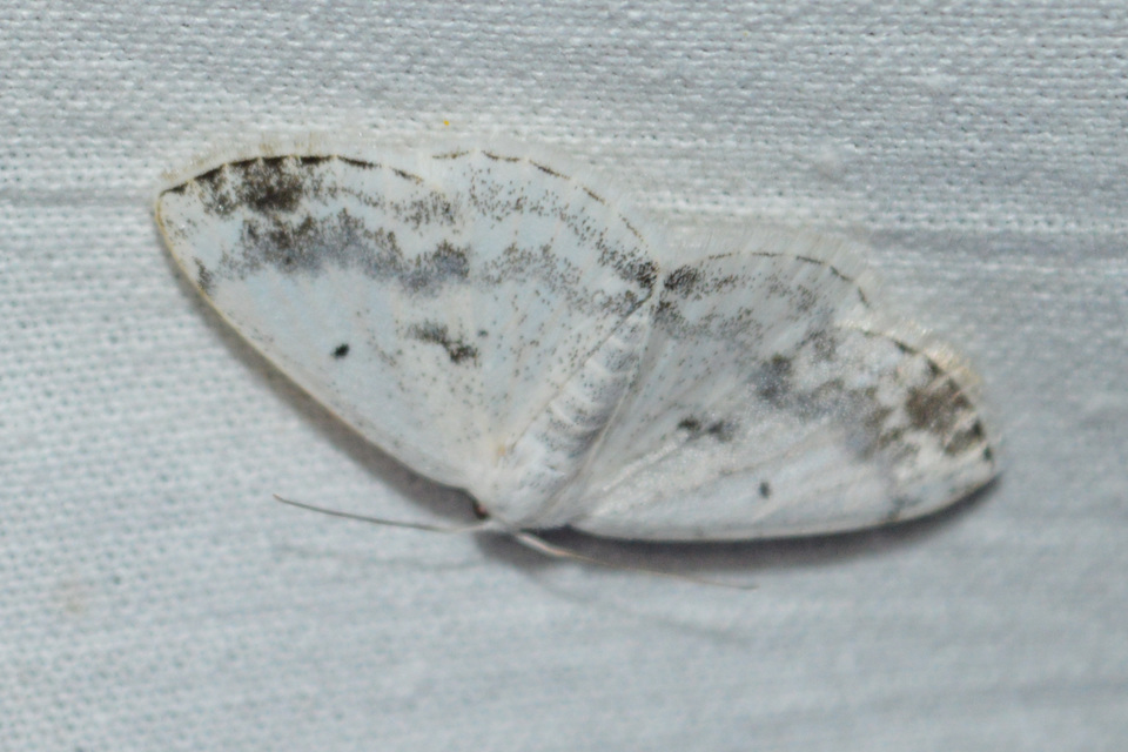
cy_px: 376
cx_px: 564
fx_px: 2585
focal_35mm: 82
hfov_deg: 24.6
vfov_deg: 16.6
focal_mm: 55
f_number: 5.6
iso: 720
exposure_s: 1/60
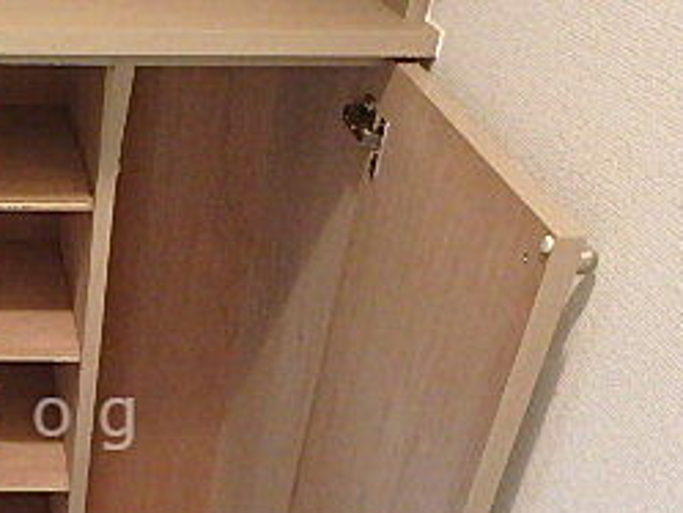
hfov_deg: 32.0
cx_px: -38
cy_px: 417
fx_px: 1066
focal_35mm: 54
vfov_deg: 26.5
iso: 800
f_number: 3.5
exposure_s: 1/15
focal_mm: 3.7
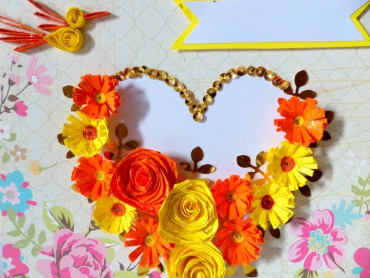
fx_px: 267
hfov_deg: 69.4
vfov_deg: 54.9
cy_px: 139
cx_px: 185
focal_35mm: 25
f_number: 2.8
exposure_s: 1/60
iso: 250
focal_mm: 4.5
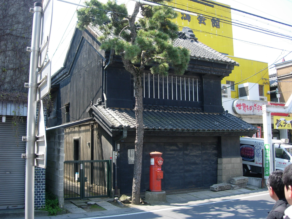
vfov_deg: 37.7
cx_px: 146
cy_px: 110
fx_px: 321
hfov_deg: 49.0
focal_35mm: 38
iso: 64
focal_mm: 7.8
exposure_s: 1/313
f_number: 2.8
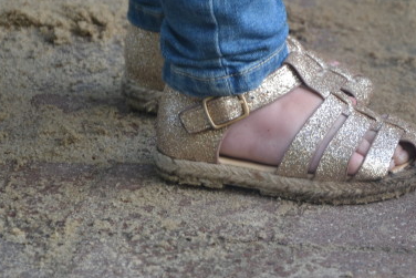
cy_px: 97
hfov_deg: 6.1
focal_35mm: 335
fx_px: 3873
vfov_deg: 4.1
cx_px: 321
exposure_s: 1/125
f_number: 5.6
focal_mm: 105
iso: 360
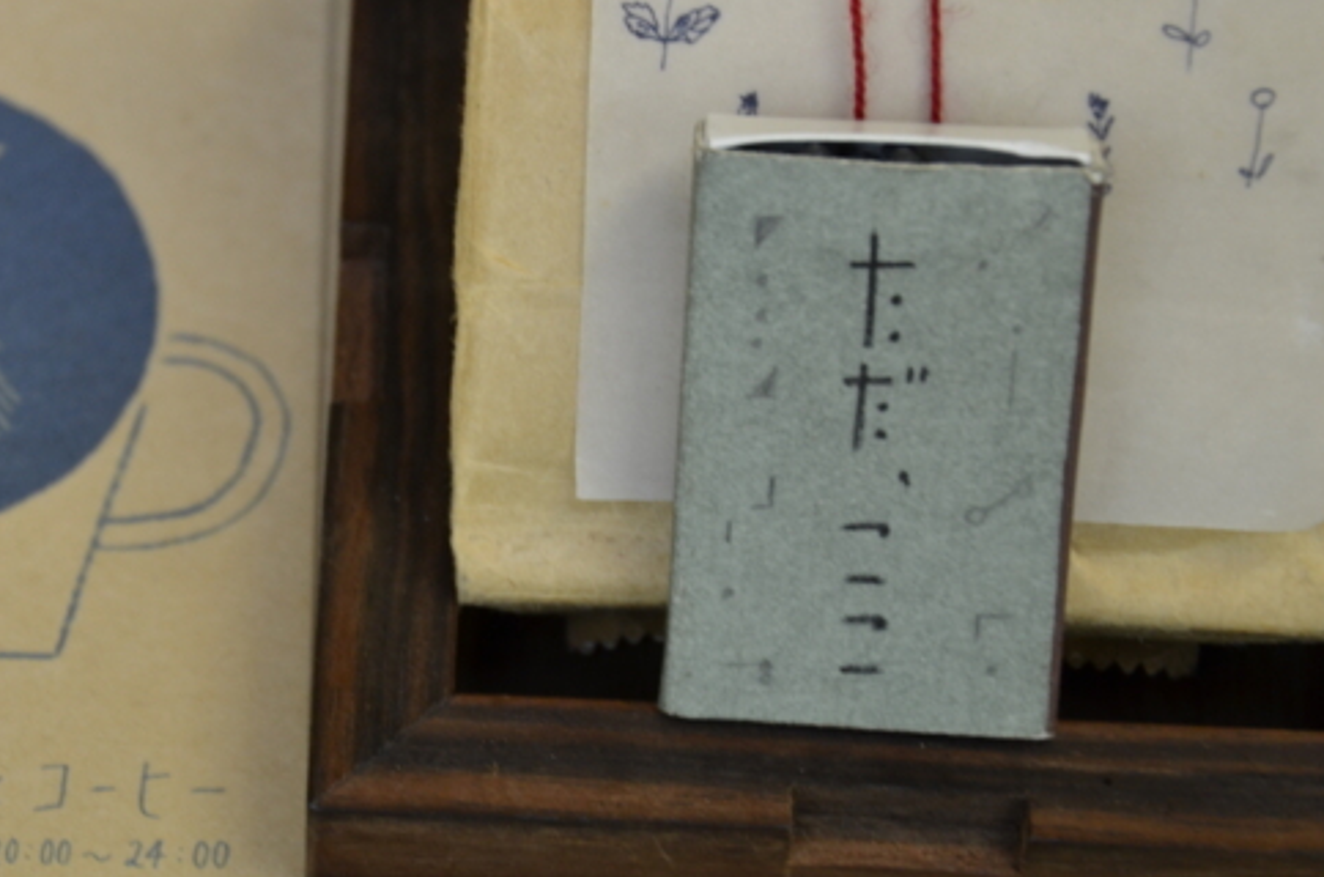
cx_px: 312
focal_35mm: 144
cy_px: 326
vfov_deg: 9.5
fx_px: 5285
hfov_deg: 14.2
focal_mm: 58
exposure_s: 1/60
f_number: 5
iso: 640
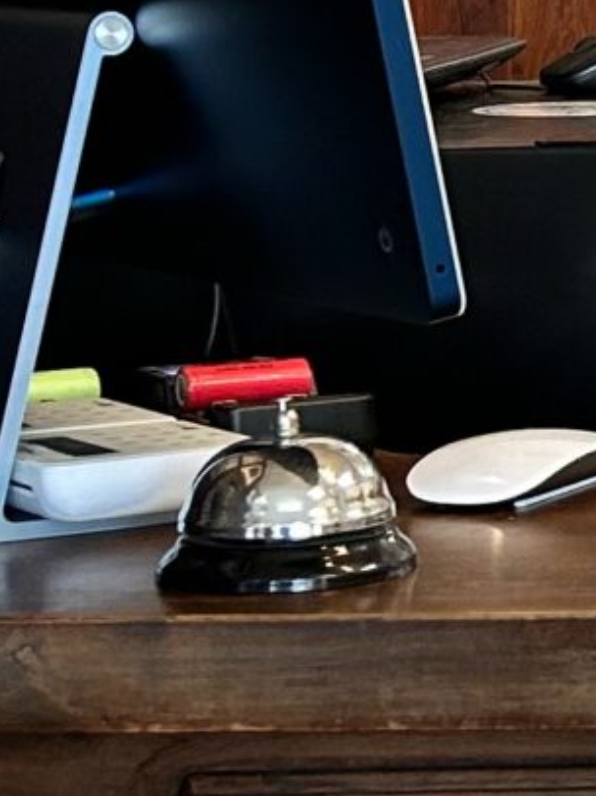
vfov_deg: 11.9
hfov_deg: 8.2
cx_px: 1496
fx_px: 3769
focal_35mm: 164
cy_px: 22
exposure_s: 1/100
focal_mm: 5.7
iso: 80
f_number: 1.5
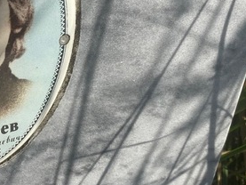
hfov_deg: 24.2
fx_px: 533
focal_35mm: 75
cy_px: 60
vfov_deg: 19.6
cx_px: -27
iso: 32
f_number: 1.8
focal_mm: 4.25
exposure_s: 1/3610
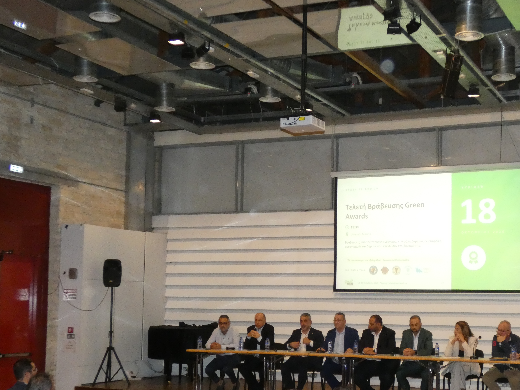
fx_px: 811
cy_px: 245
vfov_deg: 26.9
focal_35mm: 54
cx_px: 353
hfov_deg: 35.1
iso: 800
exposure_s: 1/60
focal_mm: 6.8
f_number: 3.5
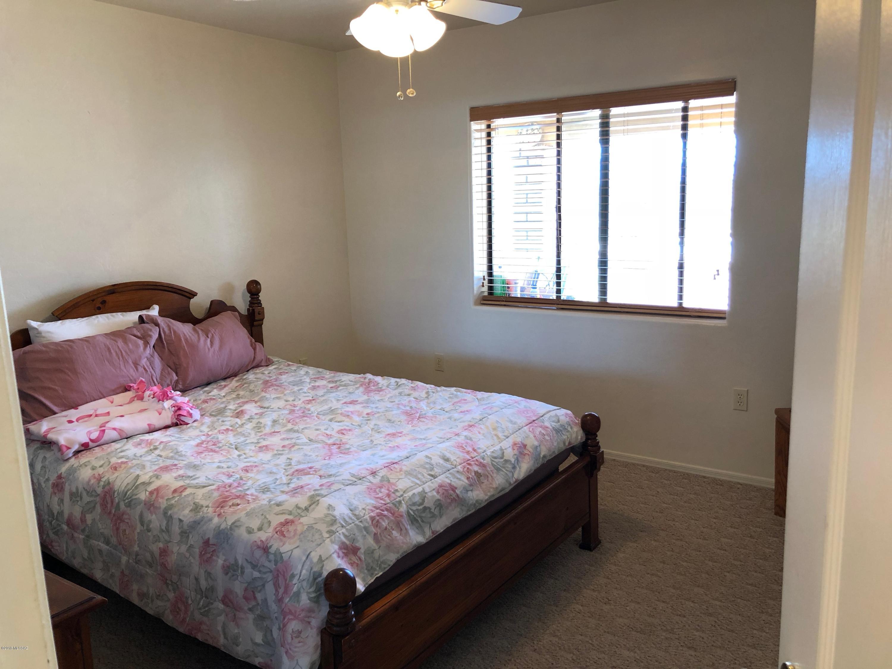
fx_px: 722
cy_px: 334
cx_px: 446
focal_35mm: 28
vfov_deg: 49.7
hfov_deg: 63.4
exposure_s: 1/24
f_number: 1.8
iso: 40
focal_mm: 4
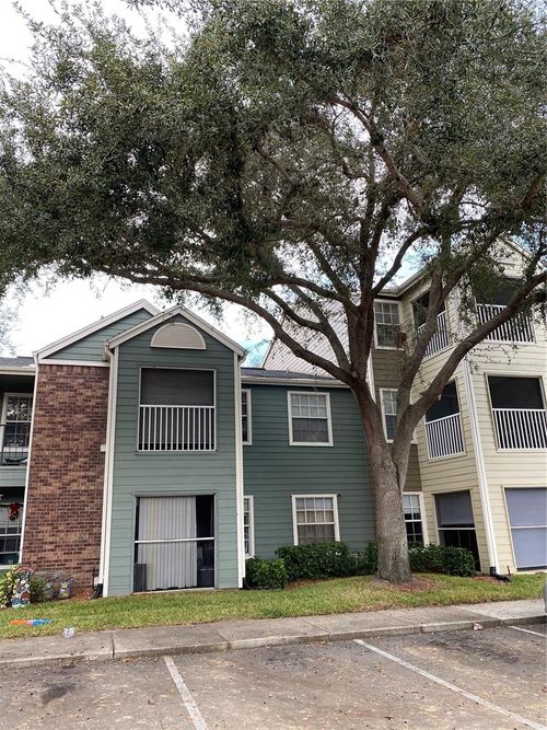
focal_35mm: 26
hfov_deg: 53.0
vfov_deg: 67.3
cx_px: 274
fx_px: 548
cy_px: 365
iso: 80
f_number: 1.8
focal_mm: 4.25
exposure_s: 1/121
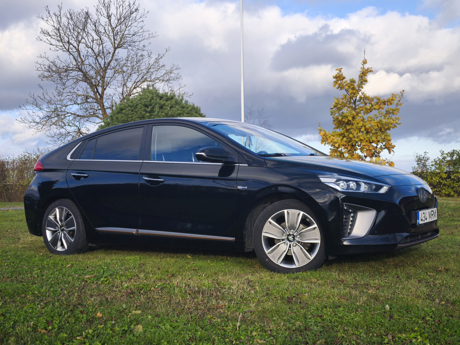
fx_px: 611
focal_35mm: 46
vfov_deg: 31.5
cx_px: 230
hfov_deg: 41.2
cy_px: 172
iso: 50
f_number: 1.6
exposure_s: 1/1065
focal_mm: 6.57
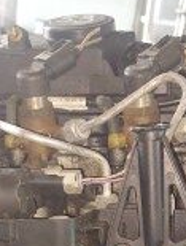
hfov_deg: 14.4
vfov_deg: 17.5
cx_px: 89
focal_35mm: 103
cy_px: 344
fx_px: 735
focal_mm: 5.23
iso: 320
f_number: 1.8
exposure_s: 1/50
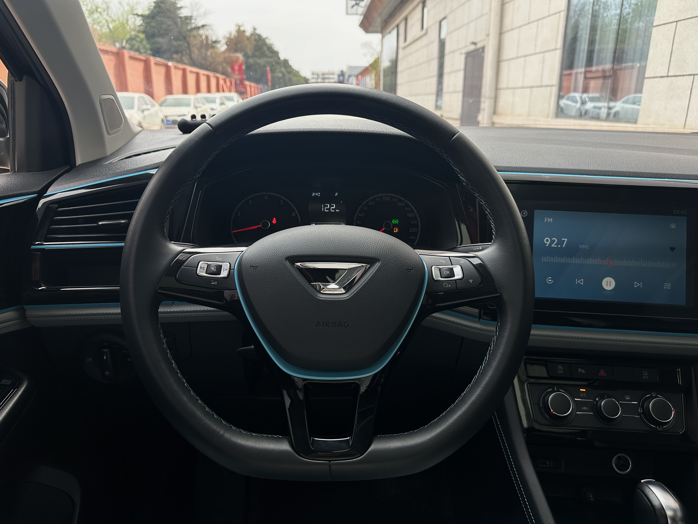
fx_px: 484
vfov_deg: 56.8
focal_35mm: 24
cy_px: 262
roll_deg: -0.3
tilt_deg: -16.9
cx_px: 349
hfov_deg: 71.6
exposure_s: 1/756
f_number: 1.78
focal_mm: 6.86
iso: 80
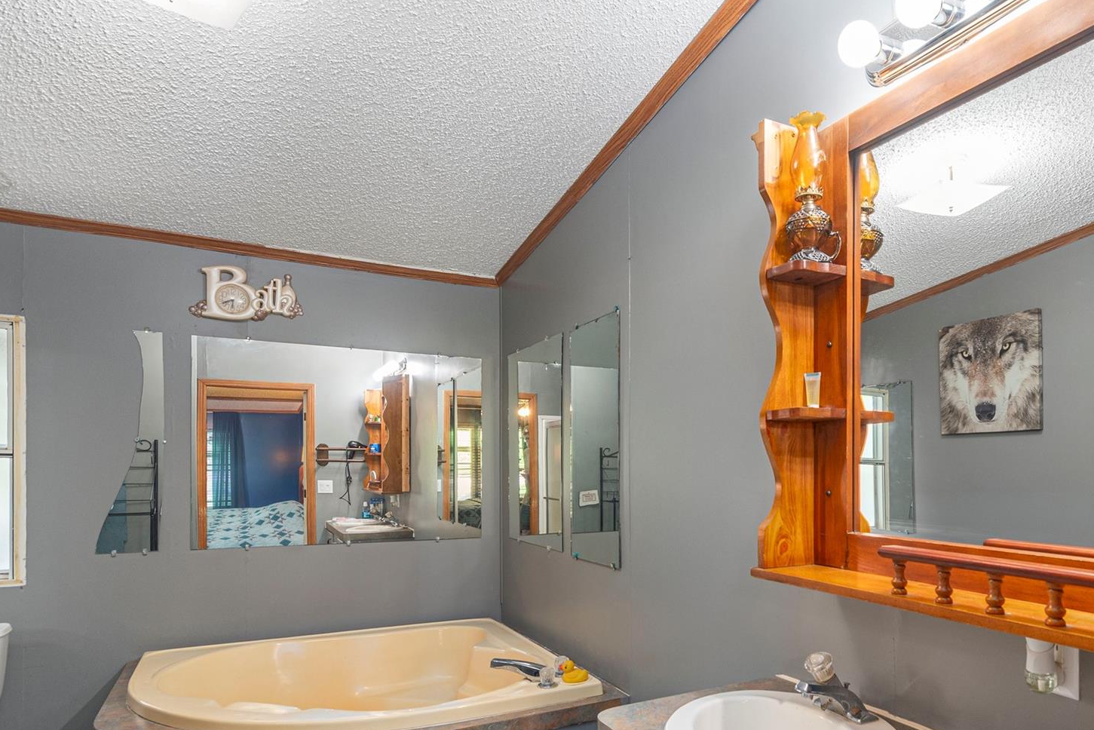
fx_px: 729
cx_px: 704
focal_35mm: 24
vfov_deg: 52.5
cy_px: 464
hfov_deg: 72.1
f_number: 7.1
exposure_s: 1/60
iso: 320
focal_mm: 17
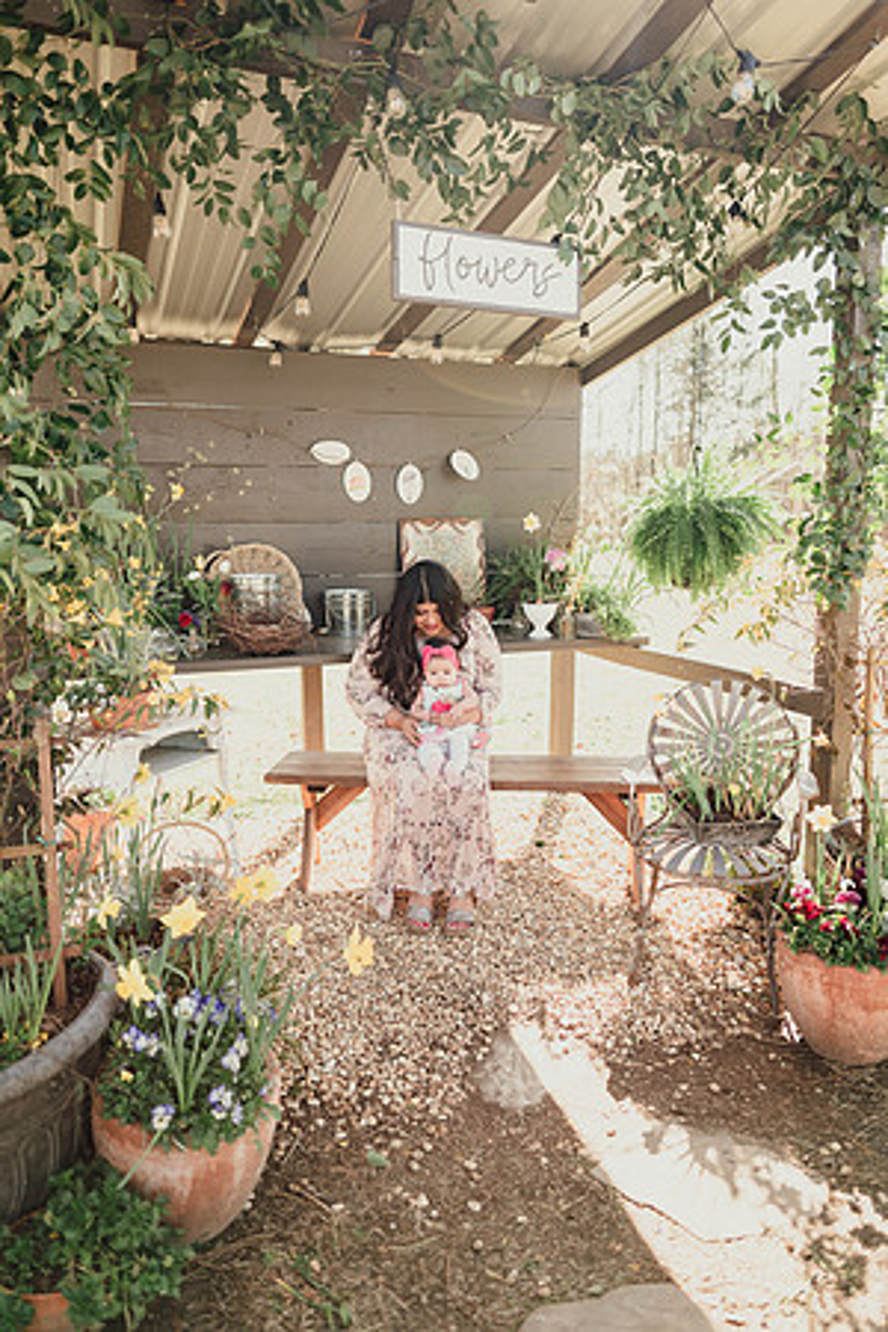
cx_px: 444
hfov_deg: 53.1
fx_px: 888
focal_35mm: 24
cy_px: 666
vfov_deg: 73.7
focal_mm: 24
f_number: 2.5
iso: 100
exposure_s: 1/500
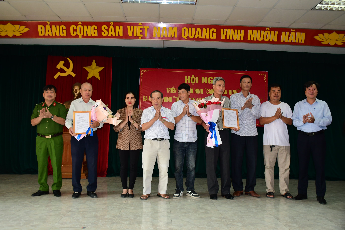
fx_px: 316
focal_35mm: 33
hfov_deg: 57.2
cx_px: 172
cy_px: 115
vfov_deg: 40.0
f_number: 5.6
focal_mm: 22
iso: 1250
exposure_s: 1/200
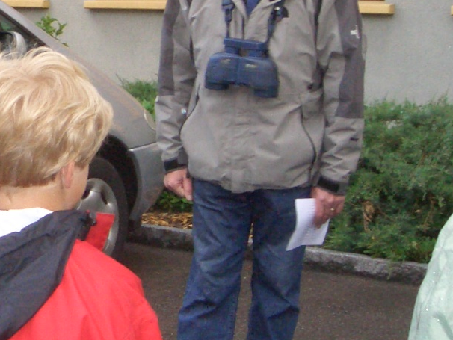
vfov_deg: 15.5
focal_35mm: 95
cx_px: -50
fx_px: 1244
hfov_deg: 19.7
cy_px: 84
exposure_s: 1/80
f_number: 4
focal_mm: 4.8
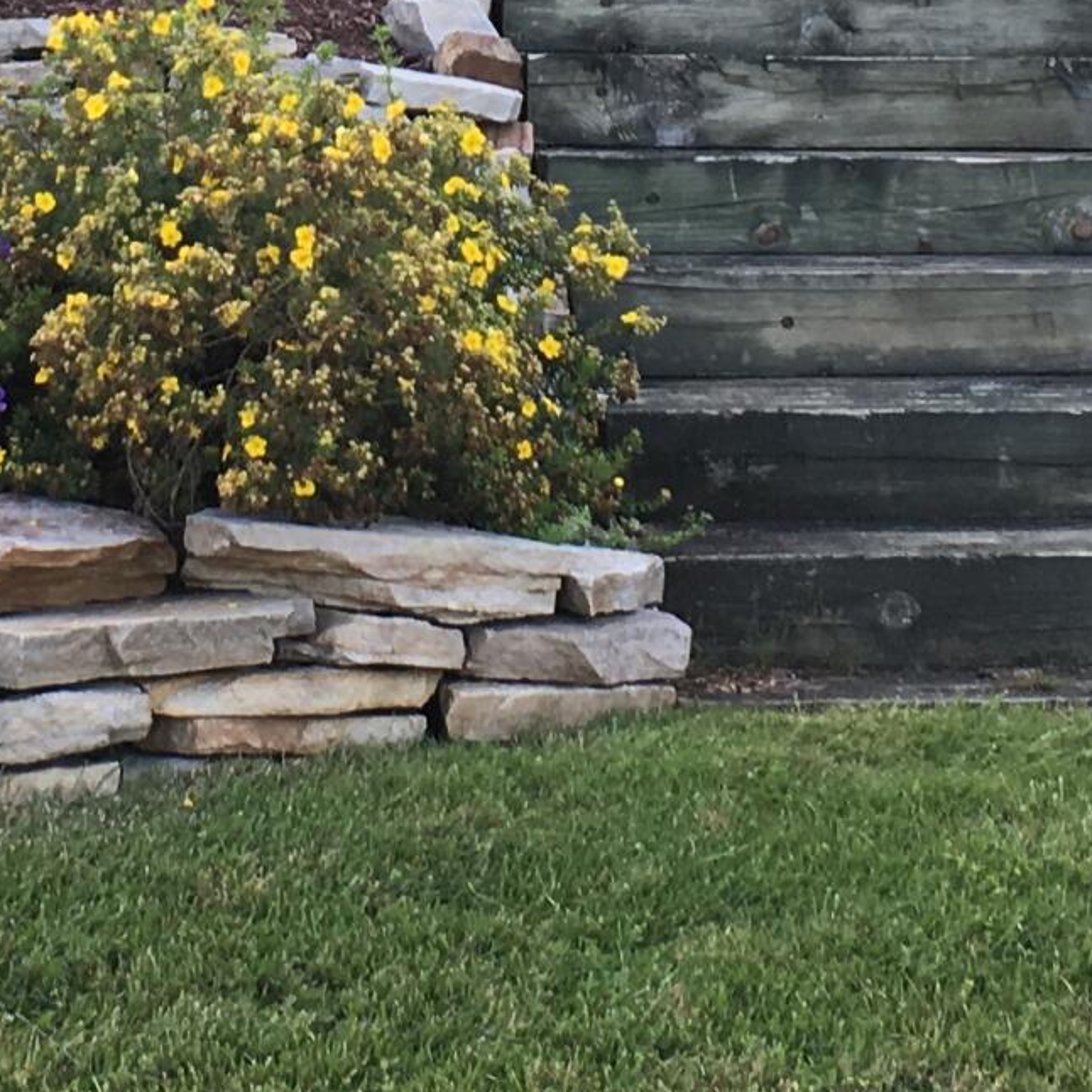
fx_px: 4247
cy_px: -191
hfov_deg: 14.6
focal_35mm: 119
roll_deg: +1.0
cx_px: 198
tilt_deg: +6.2
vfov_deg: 14.2
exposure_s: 1/120
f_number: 2.2
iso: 25
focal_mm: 4.15
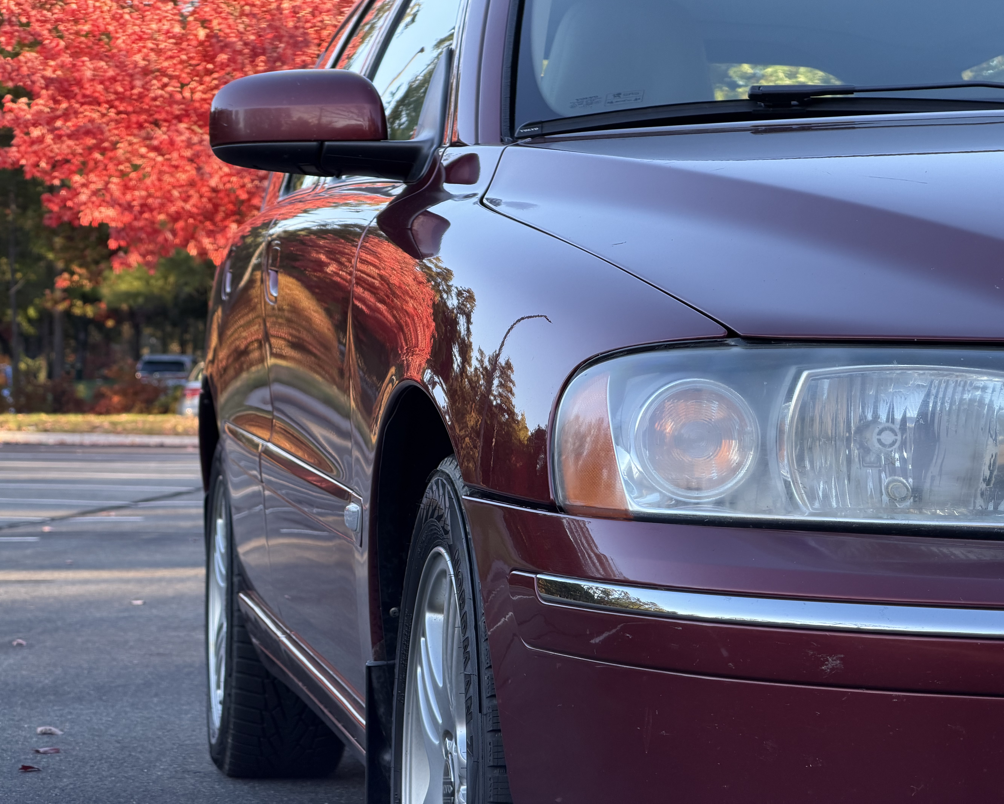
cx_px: 515
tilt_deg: -0.3
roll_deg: -0.8
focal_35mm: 105
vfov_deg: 14.7
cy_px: 399
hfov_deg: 18.3
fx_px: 3120
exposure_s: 1/121
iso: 64
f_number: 2.8
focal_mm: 16.89
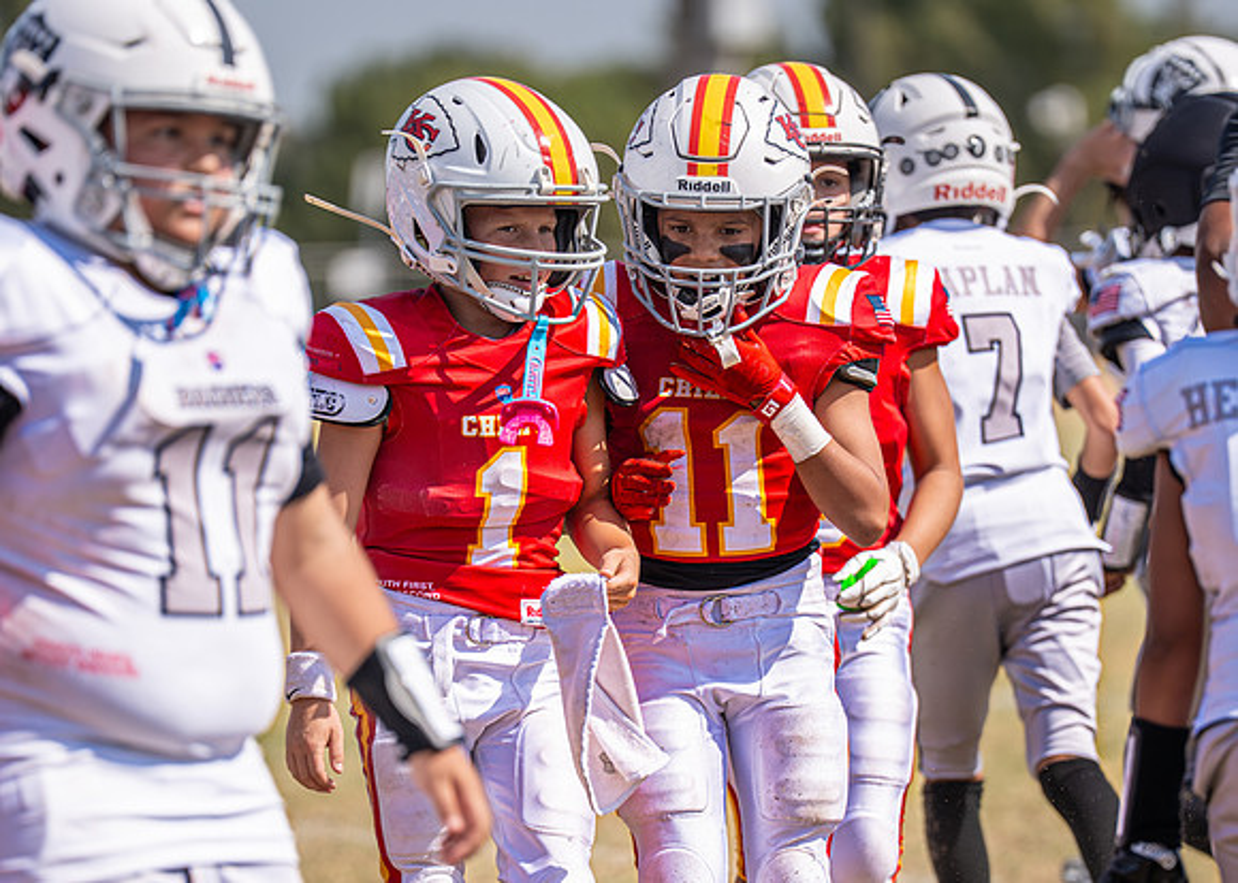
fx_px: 11070
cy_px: 610
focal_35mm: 315
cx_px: 715
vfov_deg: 4.6
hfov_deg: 6.4
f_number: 2.8
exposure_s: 1/3200
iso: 100
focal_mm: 197
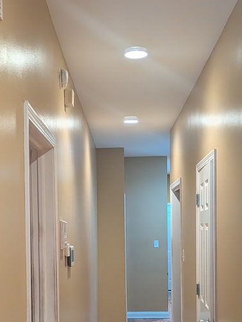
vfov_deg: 35.8
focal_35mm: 52
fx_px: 484
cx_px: 105
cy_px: 248
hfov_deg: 28.0
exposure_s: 1/120
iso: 64
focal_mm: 4.53
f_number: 1.7
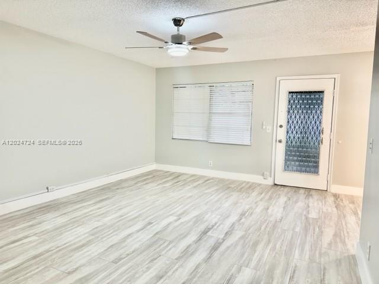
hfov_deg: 71.6
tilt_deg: -5.9
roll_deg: -1.6
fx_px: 263
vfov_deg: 56.8
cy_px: 142
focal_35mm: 24
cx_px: 190
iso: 200
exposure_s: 1/60
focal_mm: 6.86
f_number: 1.78
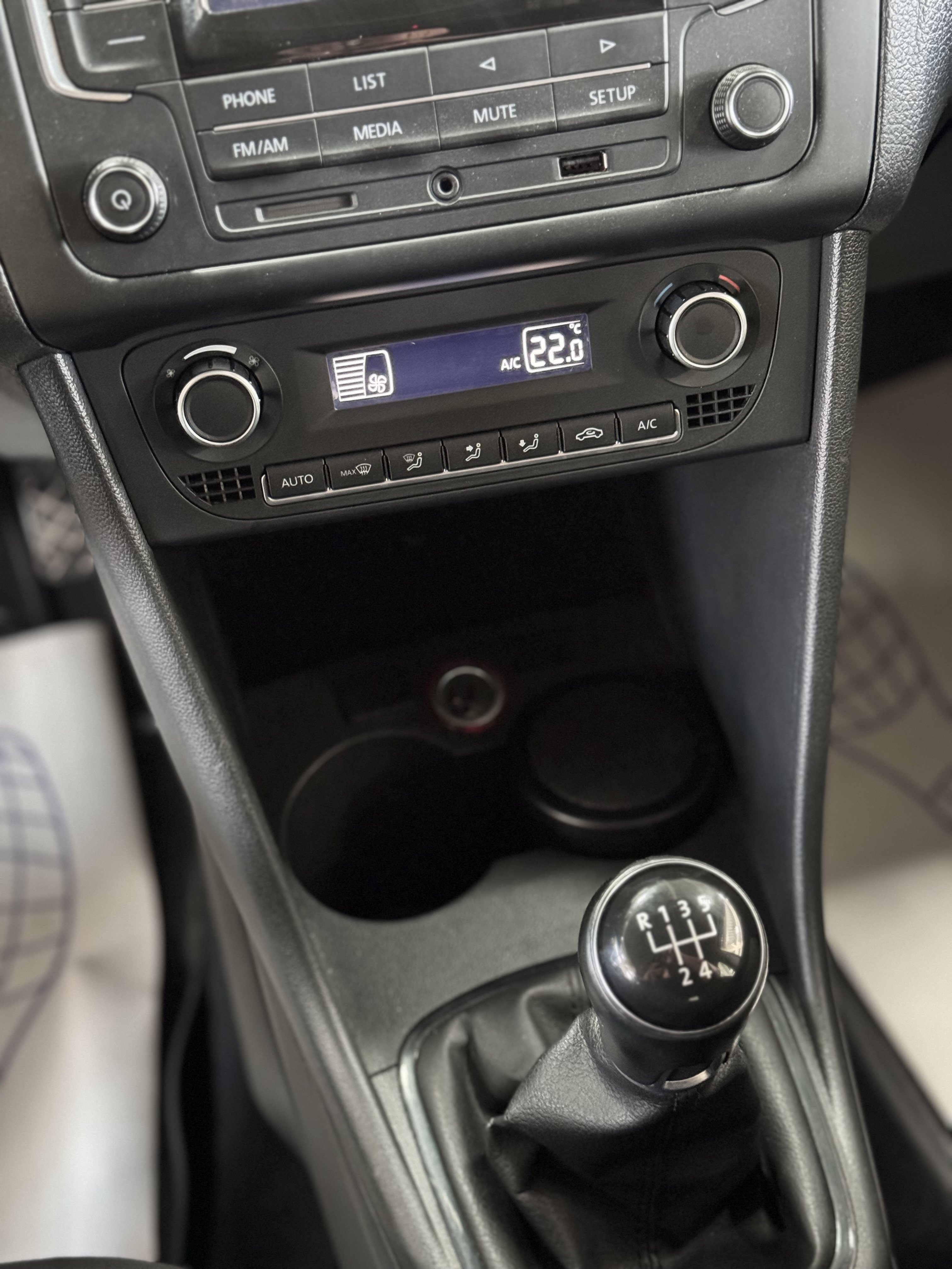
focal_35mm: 48
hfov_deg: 30.3
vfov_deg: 39.7
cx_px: 476
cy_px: 634
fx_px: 1760
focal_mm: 6.76
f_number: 1.78
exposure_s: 1/29
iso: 800
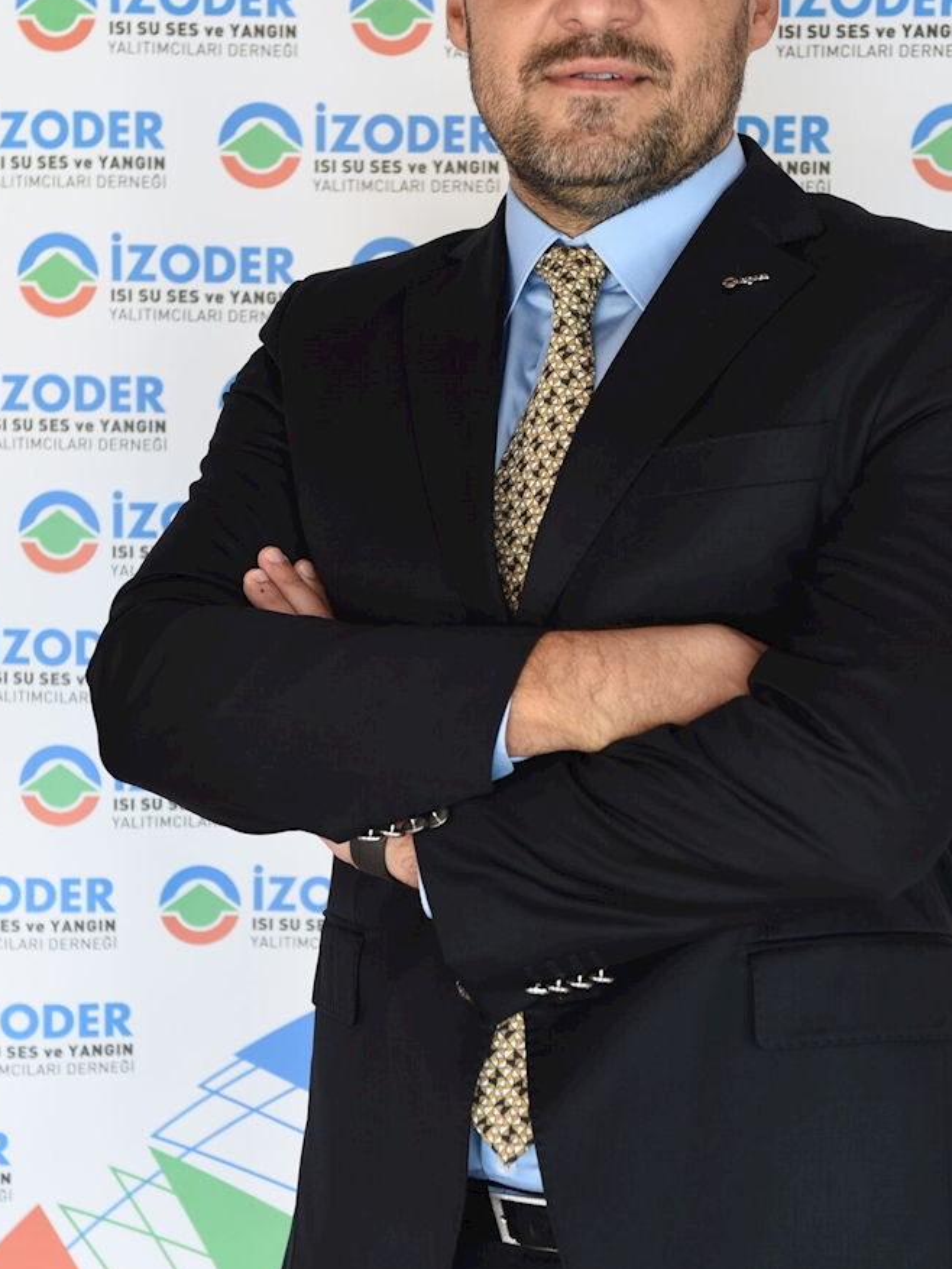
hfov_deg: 19.9
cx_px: 472
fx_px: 2713
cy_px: 708
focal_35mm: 74
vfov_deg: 26.3
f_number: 3.5
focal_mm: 45
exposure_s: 1/200
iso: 250
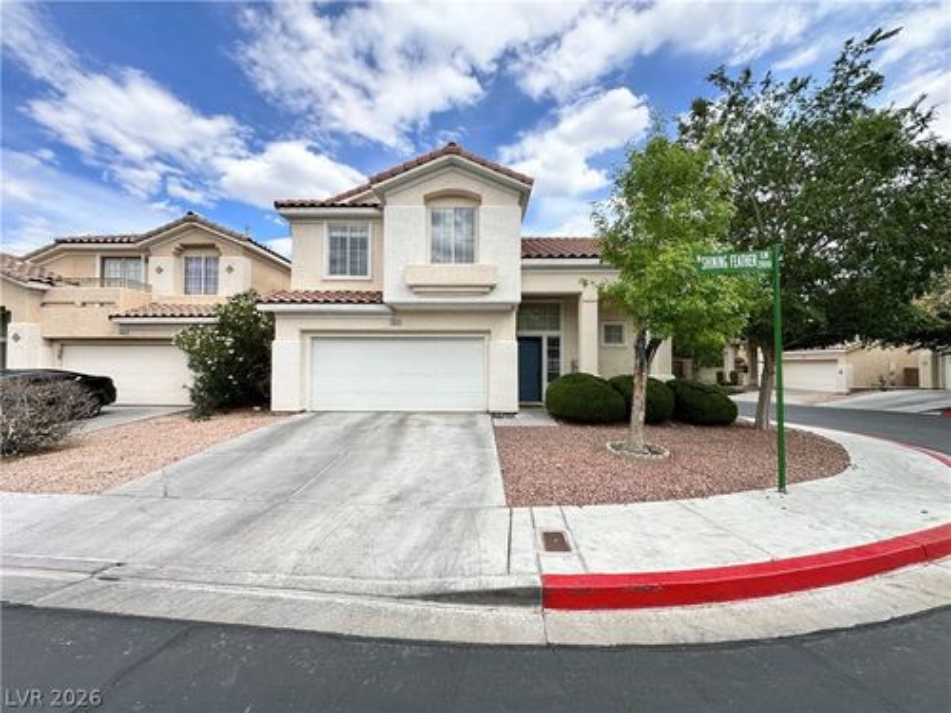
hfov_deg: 102.1
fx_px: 385
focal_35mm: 14
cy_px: 356
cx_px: 476
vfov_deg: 85.7
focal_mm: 2.22
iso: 40
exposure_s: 1/1261
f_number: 2.2
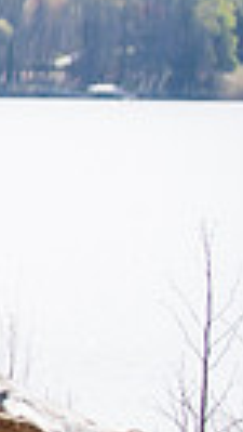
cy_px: 76
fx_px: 4287
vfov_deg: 5.7
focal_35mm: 375
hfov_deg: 3.2
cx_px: -567
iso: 100
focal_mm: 82
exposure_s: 1/1000
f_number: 2.8
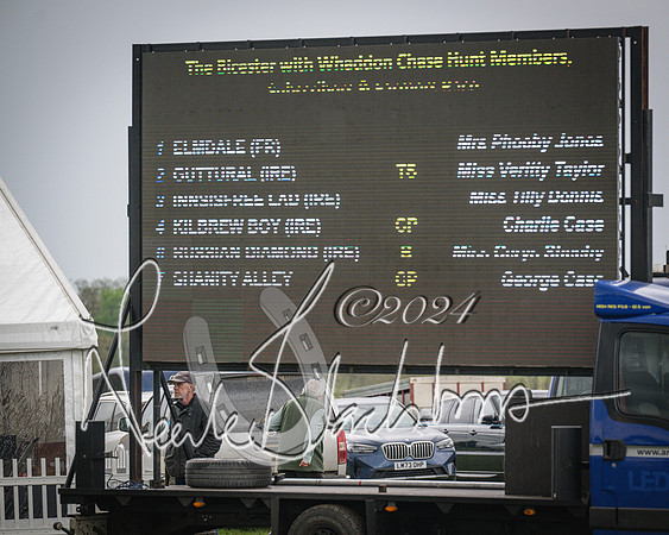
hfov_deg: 8.6
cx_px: 401
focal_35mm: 225
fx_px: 4458
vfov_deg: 6.9
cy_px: 268
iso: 800
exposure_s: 1/4000
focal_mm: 200
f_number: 4.5
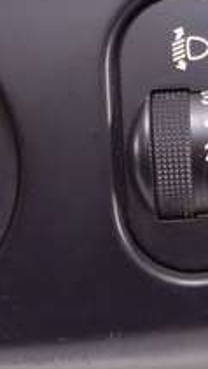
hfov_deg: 10.5
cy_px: 102
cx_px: 225
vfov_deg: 18.7
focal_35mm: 114
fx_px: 1116
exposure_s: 1/60
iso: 125
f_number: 1.8
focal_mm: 10.4
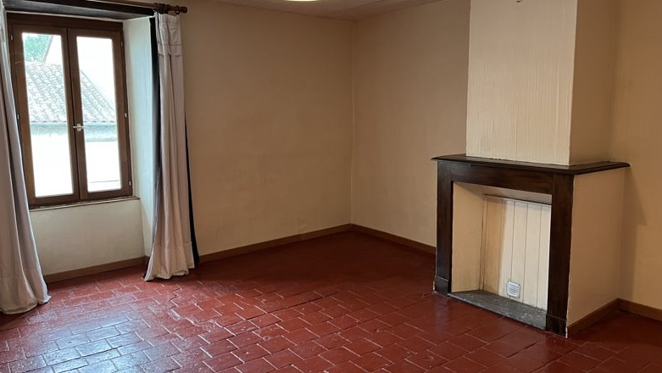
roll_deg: +0.7
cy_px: 173
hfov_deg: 66.0
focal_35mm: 29
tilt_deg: -8.4
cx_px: 329
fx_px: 509
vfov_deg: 40.2
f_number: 1.6
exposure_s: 1/50
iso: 250
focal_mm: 5.1
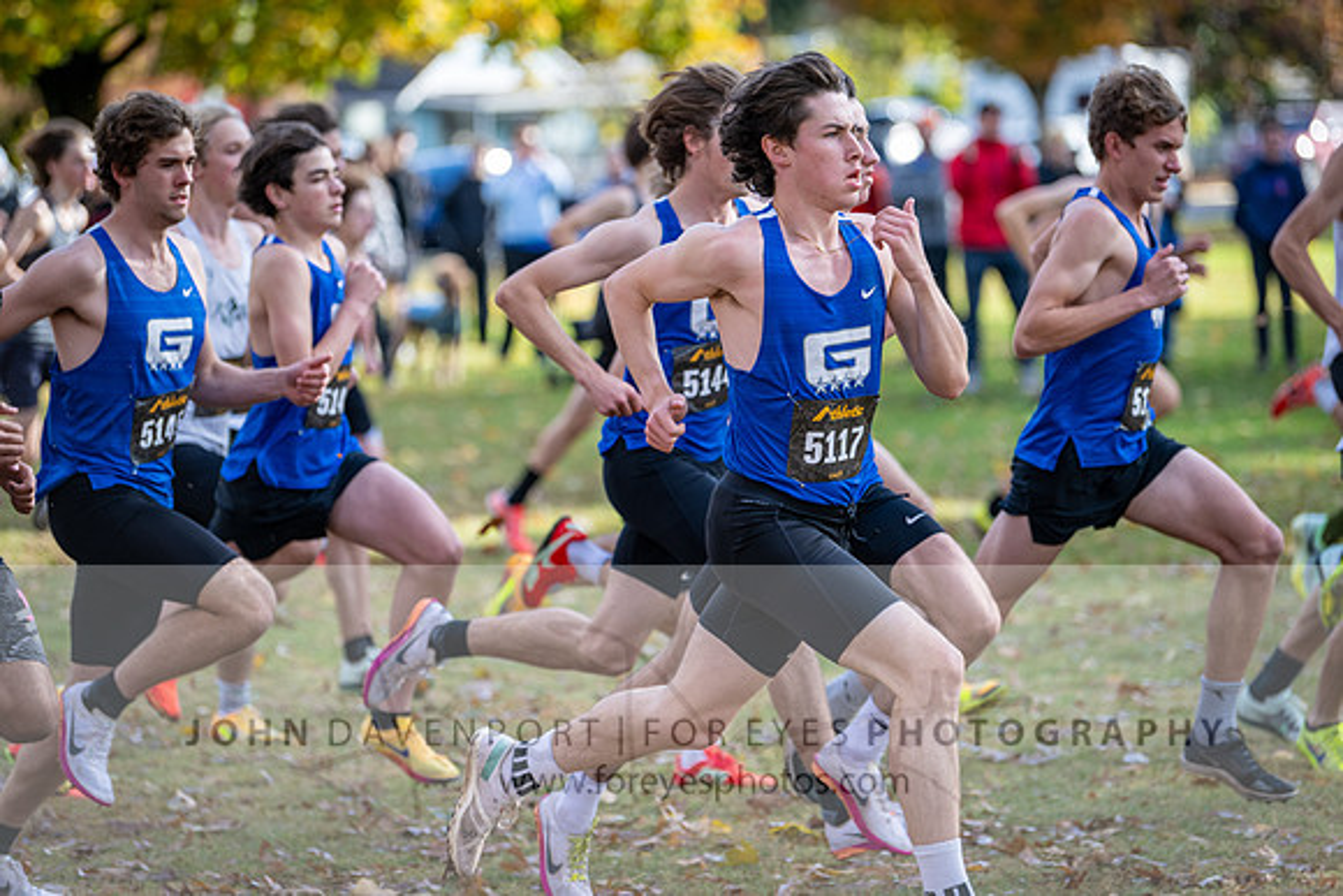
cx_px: 638
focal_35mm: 168
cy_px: 426
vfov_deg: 8.2
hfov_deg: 12.2
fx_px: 6269
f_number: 2.8
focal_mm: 160
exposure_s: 1/1000
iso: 250
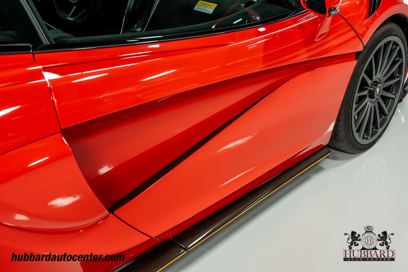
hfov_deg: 43.6
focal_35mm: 45
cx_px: 204
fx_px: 510
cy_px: 136
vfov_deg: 29.9
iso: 800
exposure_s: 1/60
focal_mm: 45
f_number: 5
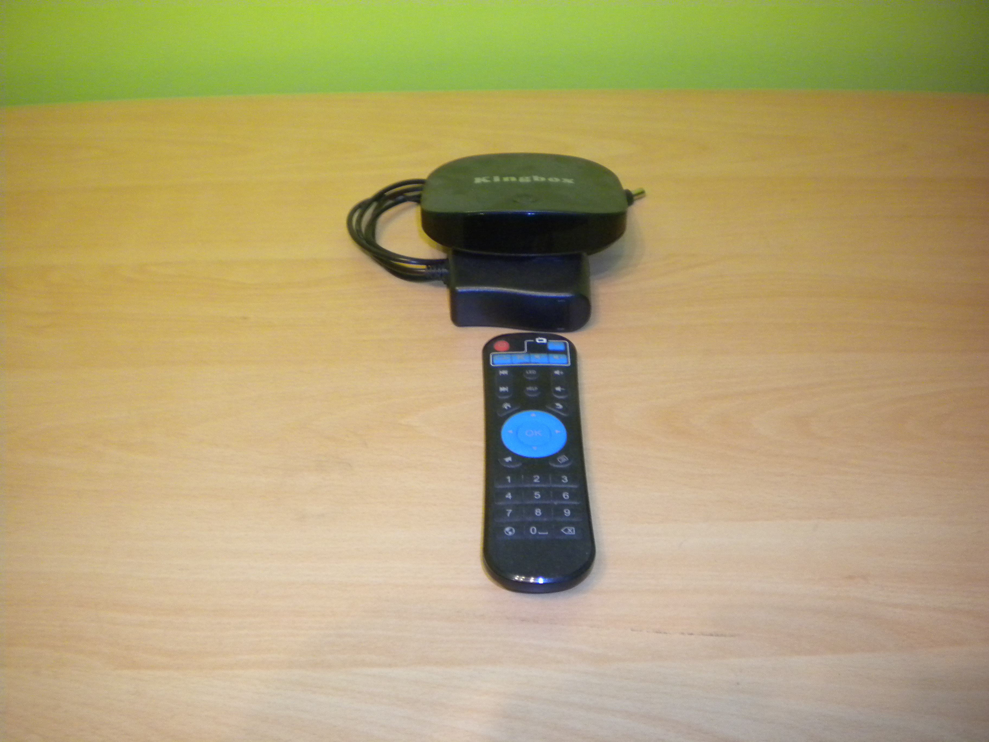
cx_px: 494
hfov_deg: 52.6
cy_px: 371
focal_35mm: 35
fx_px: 1000
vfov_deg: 40.7
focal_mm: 6.3
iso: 400
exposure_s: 1/10.7
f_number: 3.1
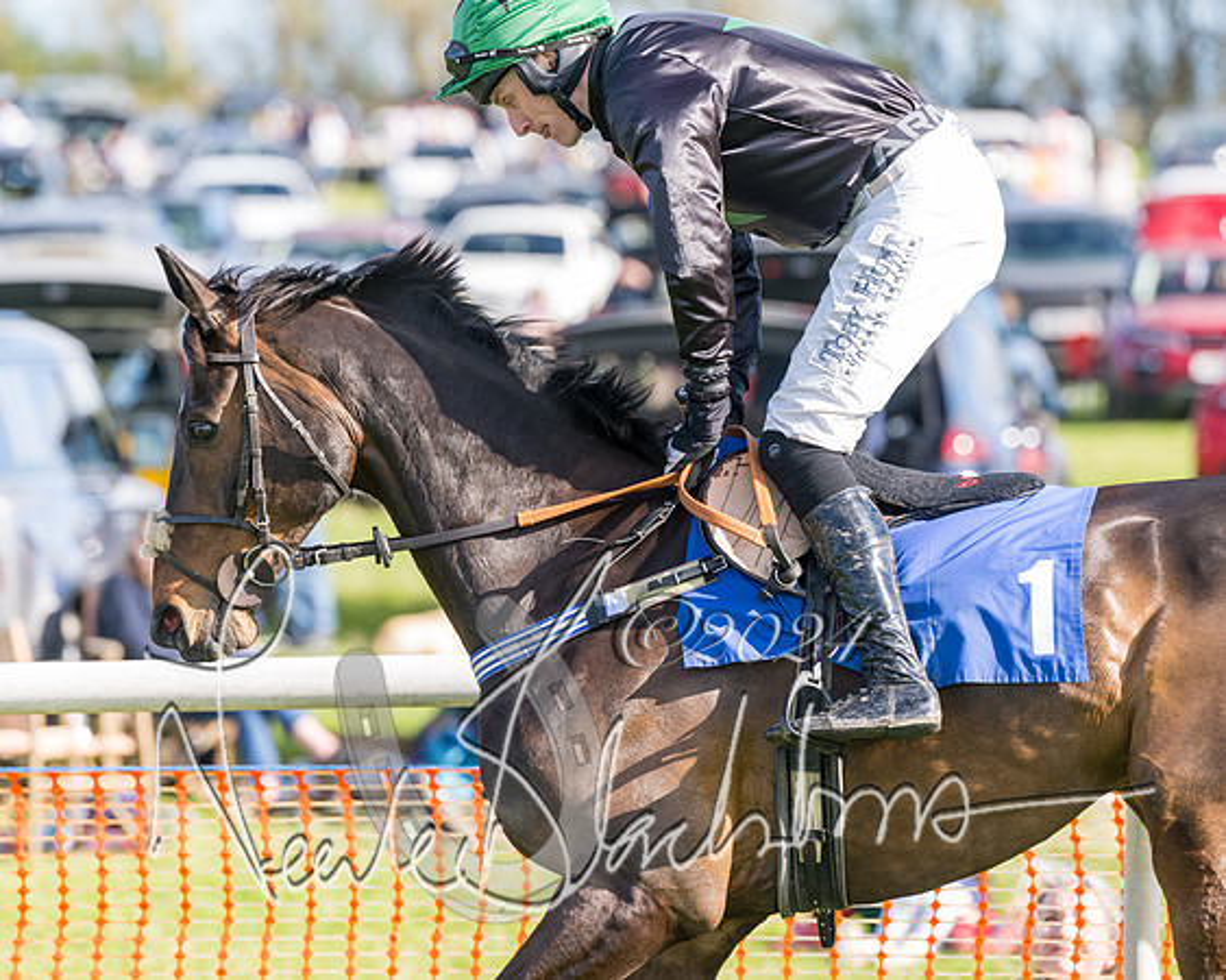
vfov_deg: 5.9
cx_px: 675
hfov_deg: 7.4
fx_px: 9454
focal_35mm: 261
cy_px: 495
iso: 400
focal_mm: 200
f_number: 4
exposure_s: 1/1250
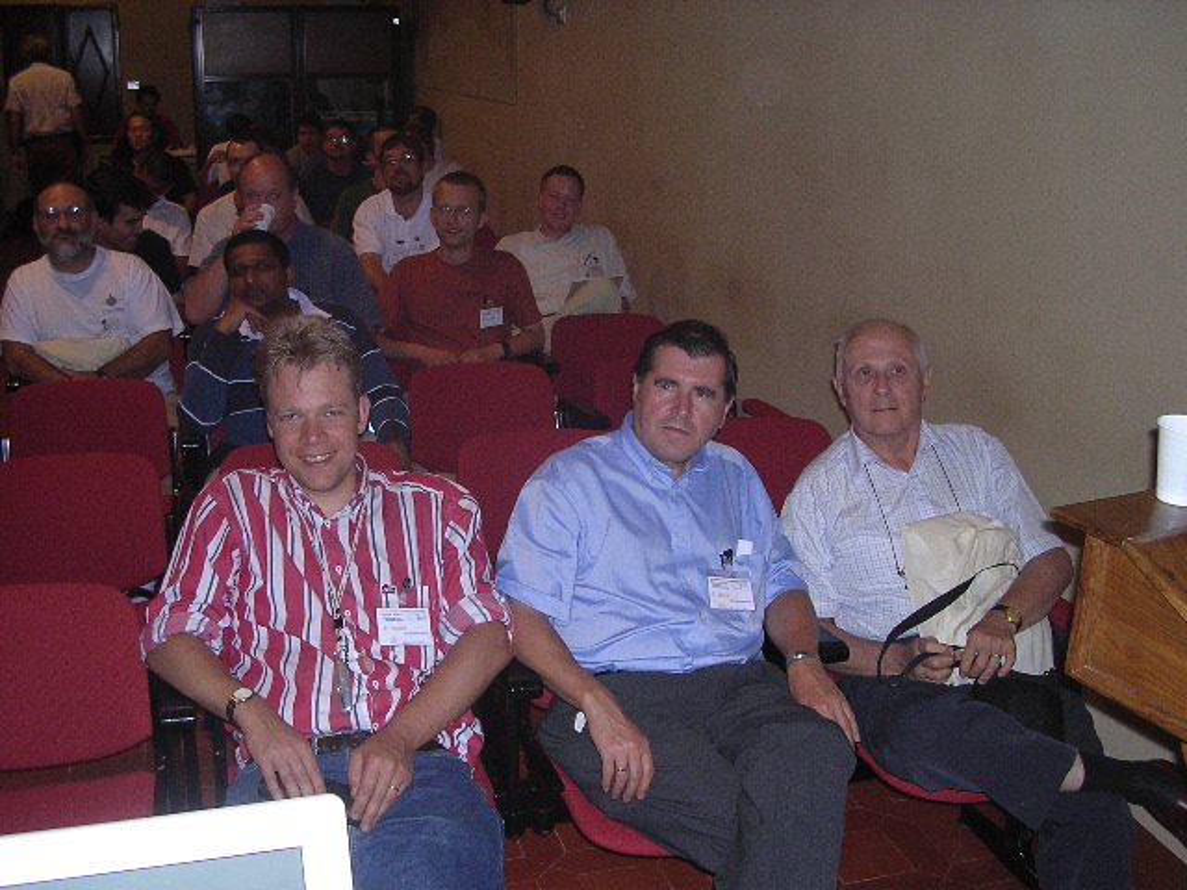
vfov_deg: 37.7
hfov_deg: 49.0
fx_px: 1303
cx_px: 594
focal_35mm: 38
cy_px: 445
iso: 209
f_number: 2.8
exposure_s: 1/60.1
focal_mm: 5.8
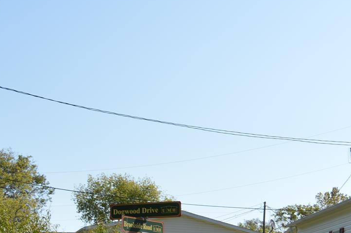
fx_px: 809
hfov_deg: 20.9
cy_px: 258
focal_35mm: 83
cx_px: 525
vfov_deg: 16.0
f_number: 8
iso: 100
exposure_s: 1/200
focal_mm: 18
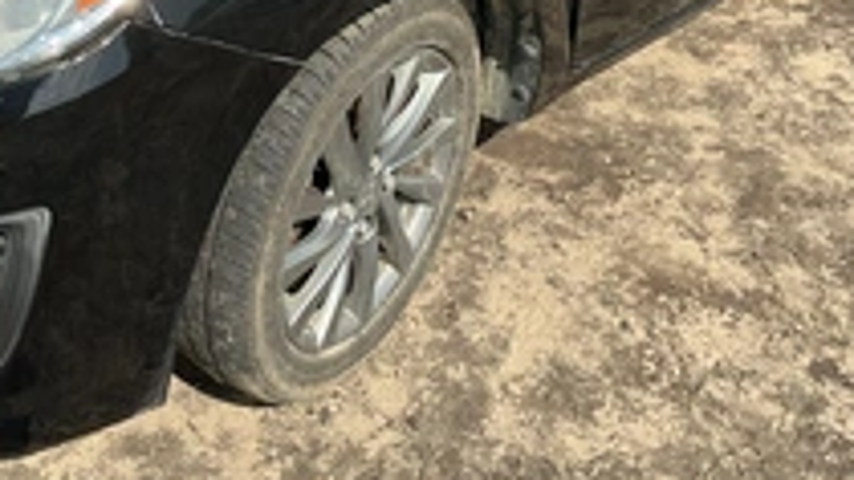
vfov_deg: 19.5
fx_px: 1313
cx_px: 264
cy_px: -94
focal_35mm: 58
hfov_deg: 35.6
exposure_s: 1/1221
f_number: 1.8
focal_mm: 3
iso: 25
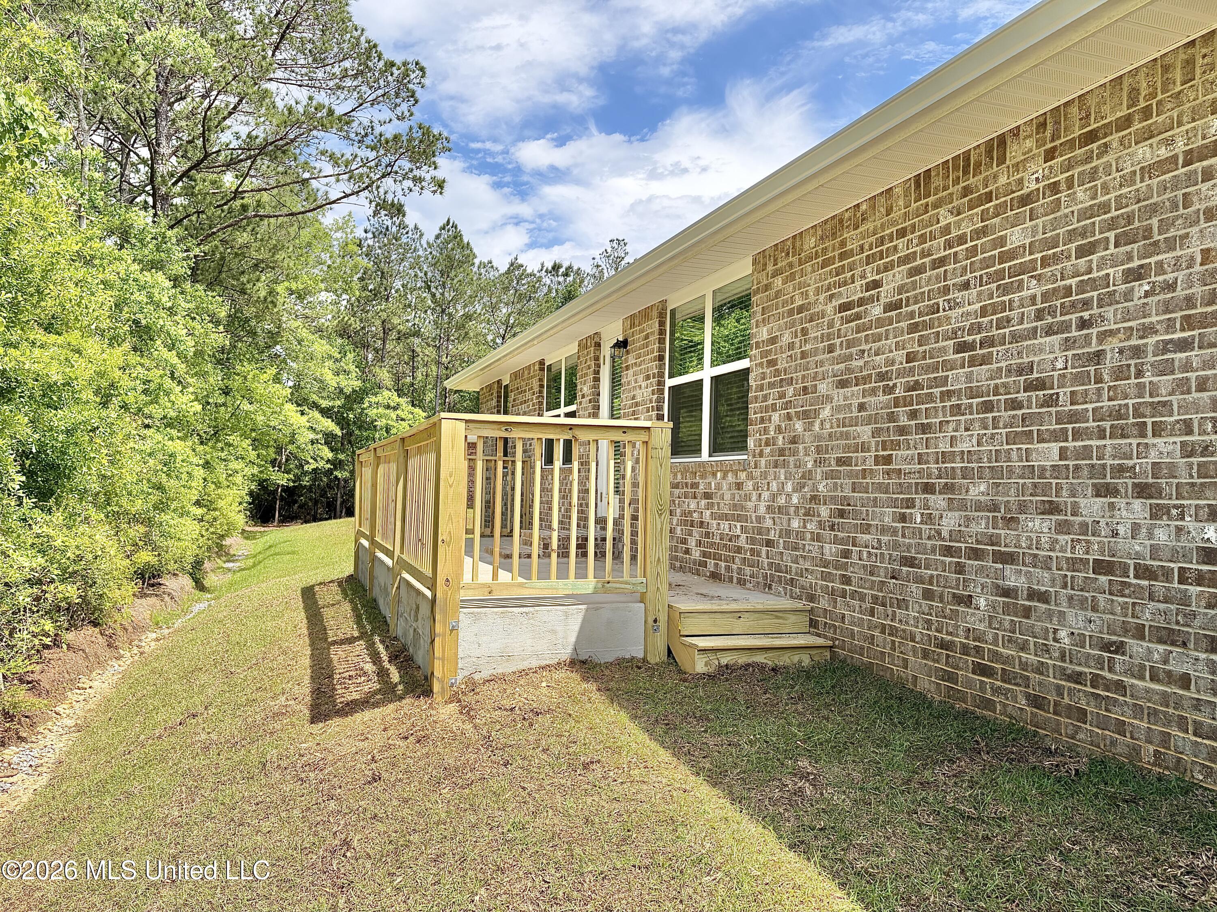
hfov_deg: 67.3
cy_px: 456
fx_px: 914
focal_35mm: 26
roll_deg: -2.1
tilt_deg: +1.5
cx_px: 608
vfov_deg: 53.1
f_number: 1.6
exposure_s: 1/2451
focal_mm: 5.96
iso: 64
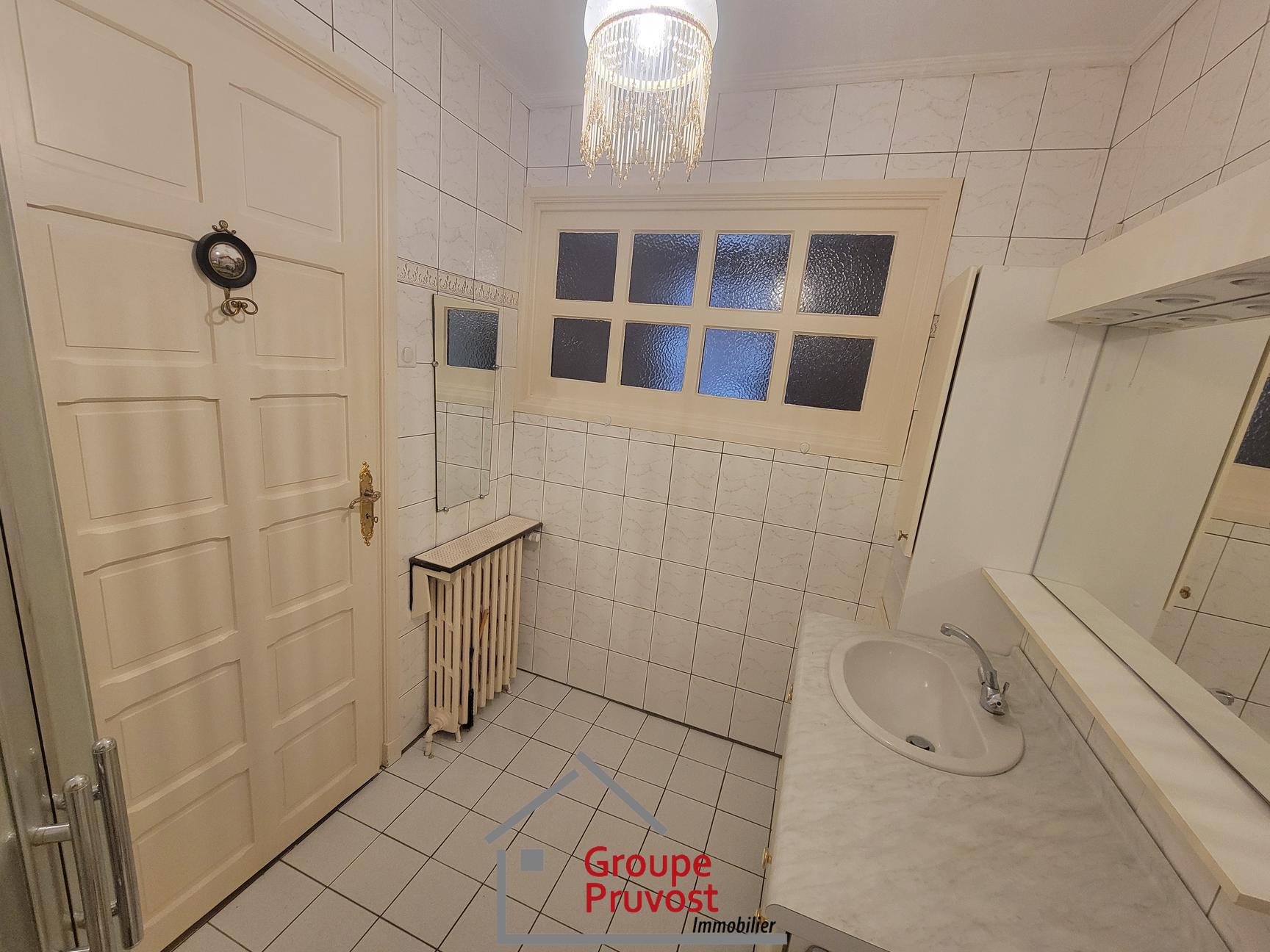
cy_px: 476
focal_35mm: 13
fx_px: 477
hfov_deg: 106.2
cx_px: 635
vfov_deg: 89.9
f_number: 2.2
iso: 400
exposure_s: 1/60
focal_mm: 2.2
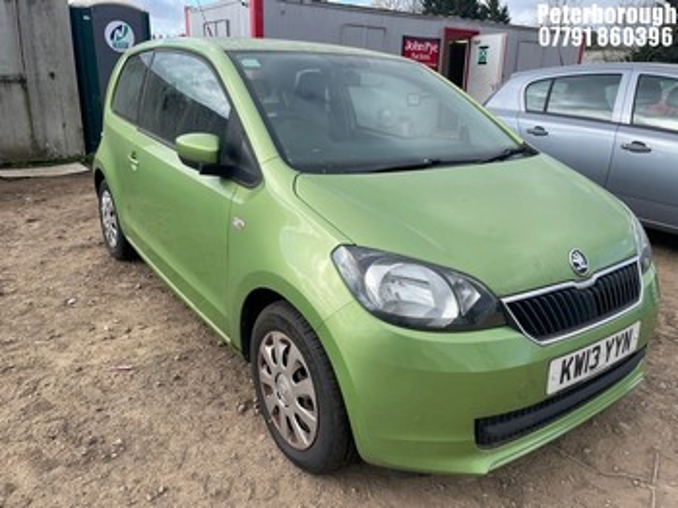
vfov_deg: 53.0
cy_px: 254
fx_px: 509
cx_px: 339
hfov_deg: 67.3
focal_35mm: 26
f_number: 1.6
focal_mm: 4.2
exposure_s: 1/1689
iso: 32
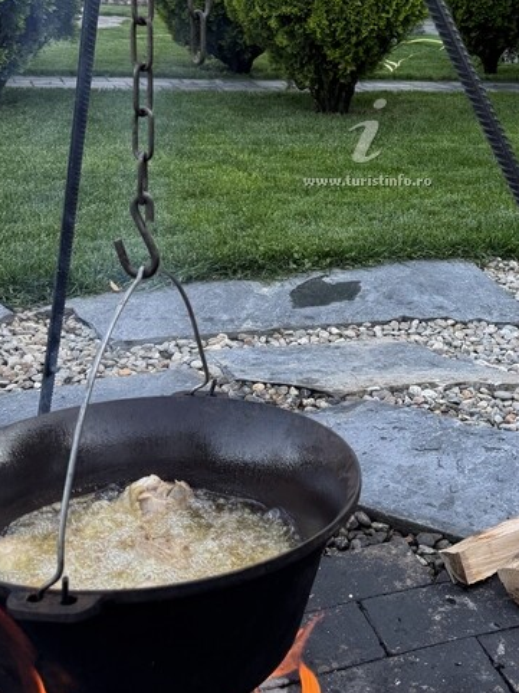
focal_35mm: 51
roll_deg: -3.4
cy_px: 155
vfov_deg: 36.4
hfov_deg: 28.2
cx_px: 382
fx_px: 1020
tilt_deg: -10.0
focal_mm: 6.76
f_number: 1.78
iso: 100
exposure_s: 1/456
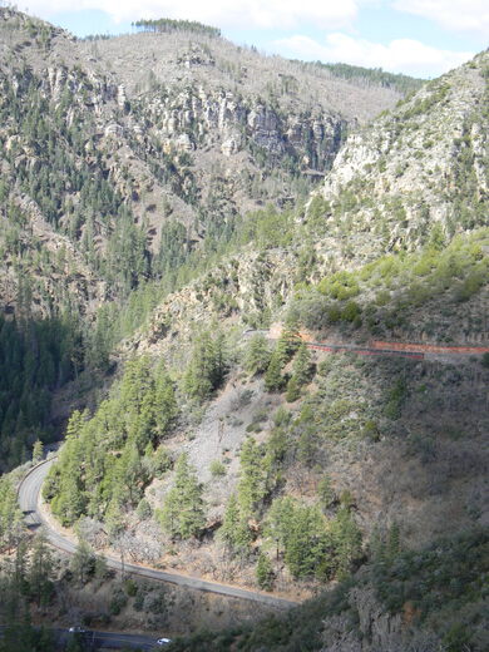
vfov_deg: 34.3
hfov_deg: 26.1
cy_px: 326
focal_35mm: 56
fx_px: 1055
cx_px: 244
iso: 80
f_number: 4.1
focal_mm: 10.1
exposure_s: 1/360
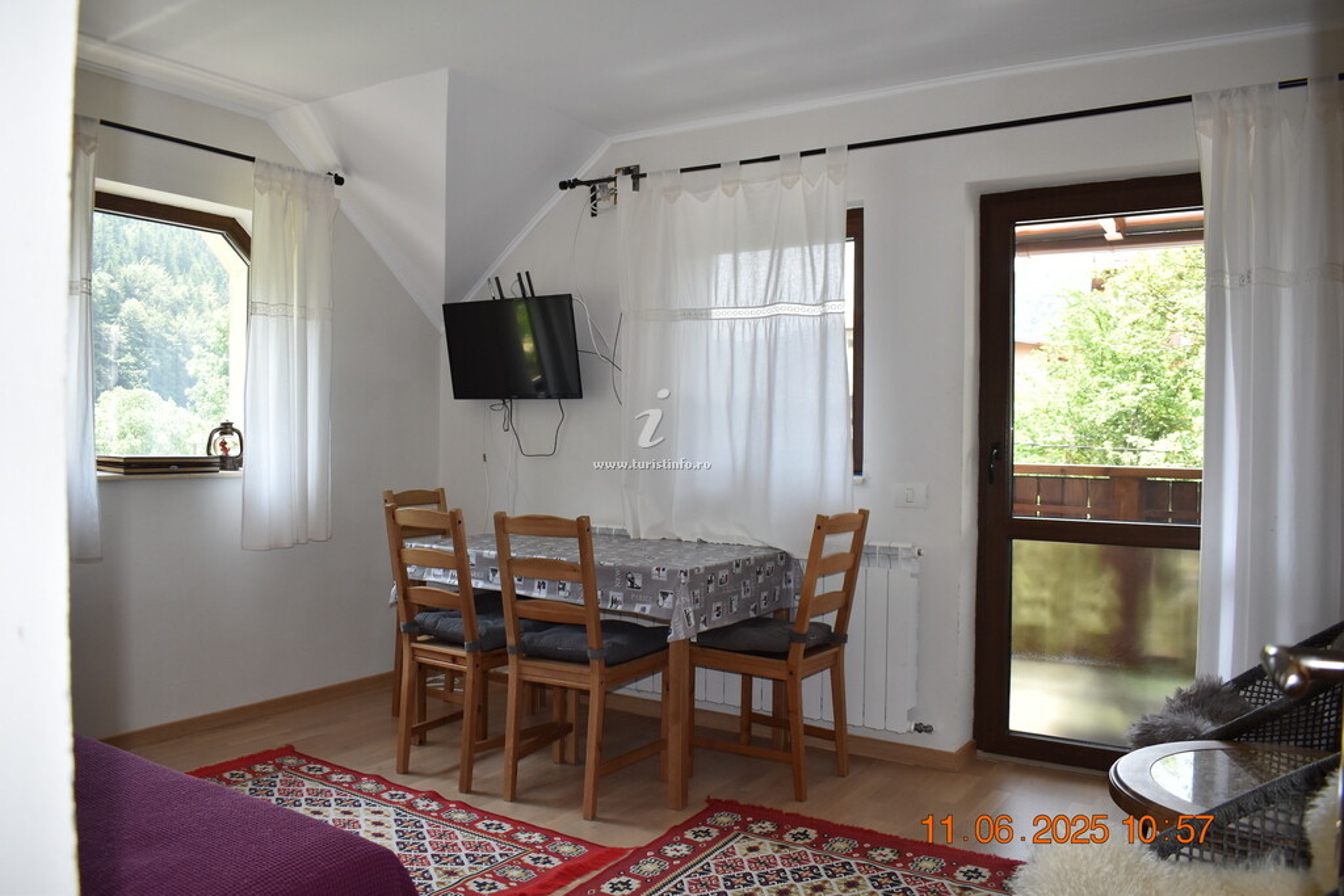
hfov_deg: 67.4
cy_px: 448
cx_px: 672
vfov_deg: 47.9
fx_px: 1008
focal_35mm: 27
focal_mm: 18
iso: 500
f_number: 5
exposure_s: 1/200
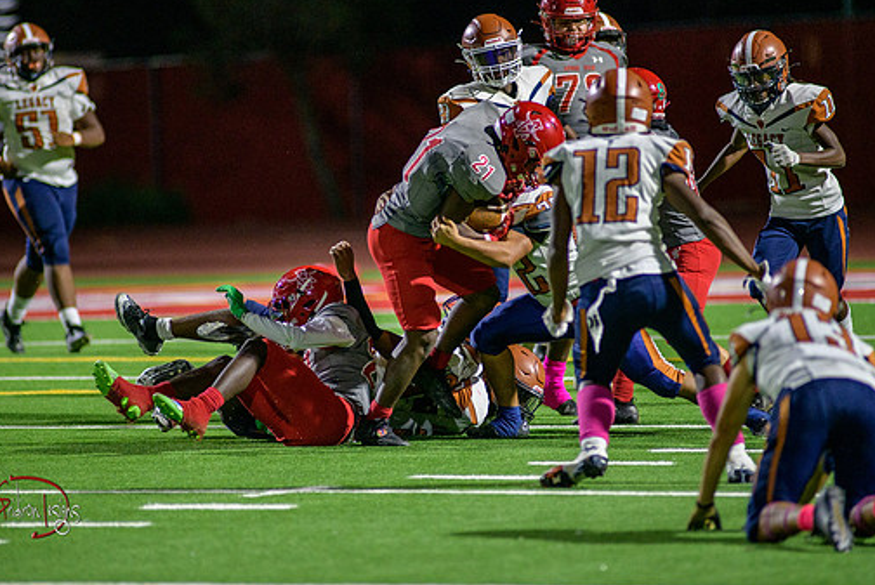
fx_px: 8392
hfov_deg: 6.0
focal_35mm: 345
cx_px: 411
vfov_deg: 4.0
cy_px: 256
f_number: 2.8
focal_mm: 300
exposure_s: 1/800
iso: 2500
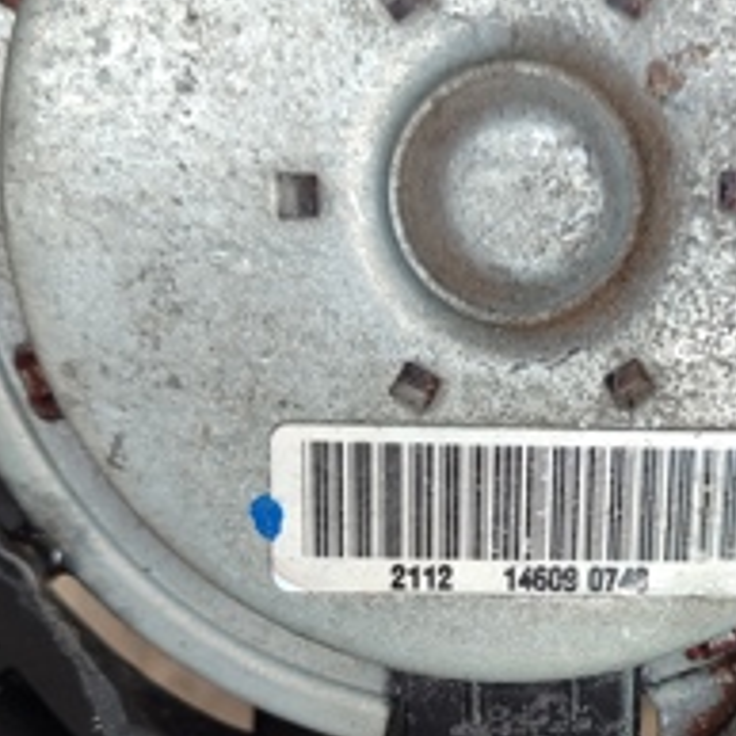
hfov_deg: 30.5
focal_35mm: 55
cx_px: 561
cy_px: 587
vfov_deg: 30.3
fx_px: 1323
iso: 100
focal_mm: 5.95
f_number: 1.89
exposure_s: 1/50
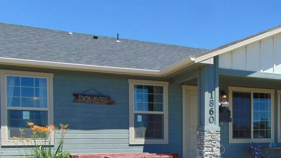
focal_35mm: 46
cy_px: 150
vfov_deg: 25.0
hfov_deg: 43.5
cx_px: 202
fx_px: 343
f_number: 7.7
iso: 80
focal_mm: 4.5
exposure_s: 1/200
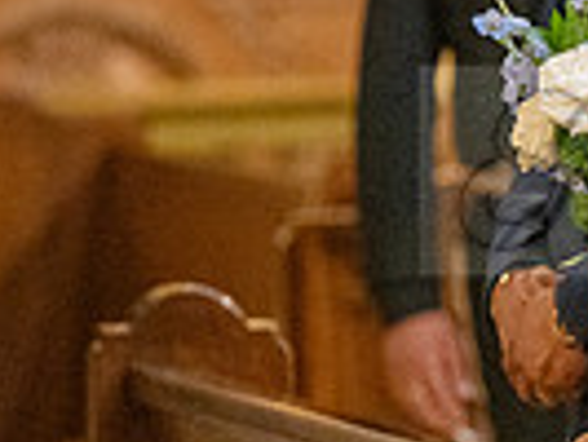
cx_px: 805
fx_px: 14281
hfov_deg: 2.4
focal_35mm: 840
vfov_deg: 1.8
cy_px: 170
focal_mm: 200
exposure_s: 1/200
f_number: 2.8
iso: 2000
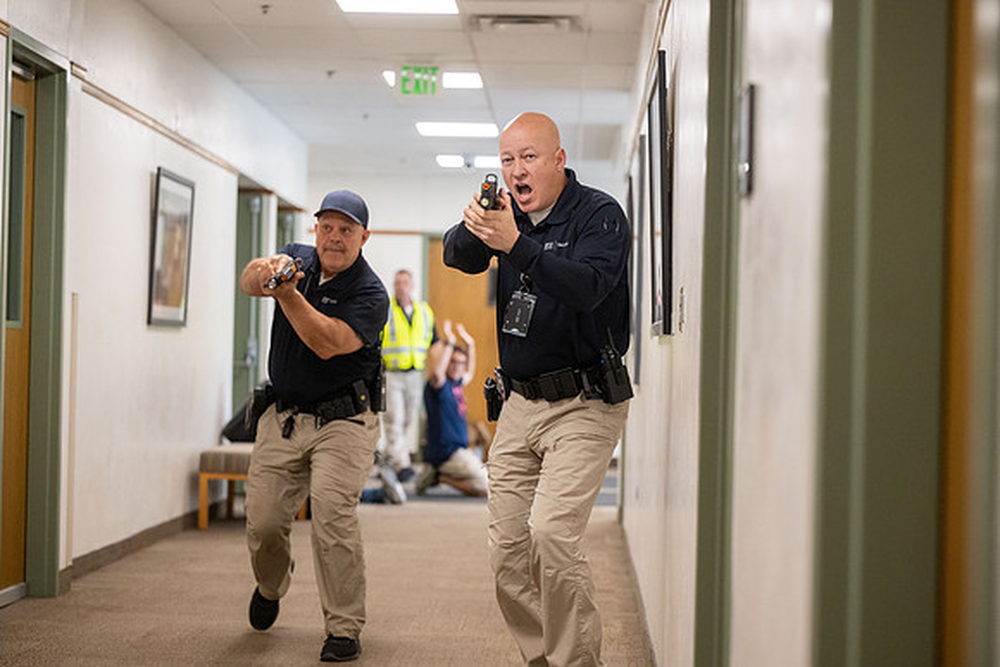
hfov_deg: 24.8
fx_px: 2278
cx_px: 500
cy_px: 334
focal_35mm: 82
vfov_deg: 16.7
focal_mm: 82
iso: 2500
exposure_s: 1/640
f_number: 2.8
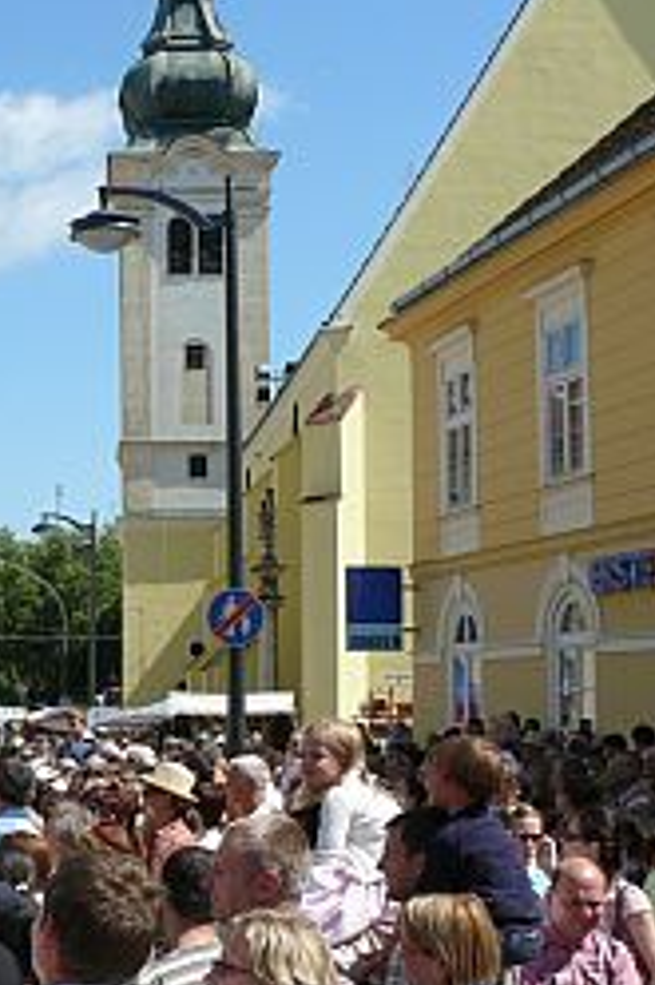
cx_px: -99
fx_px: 1804
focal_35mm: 66
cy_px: 649
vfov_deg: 30.3
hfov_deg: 19.5
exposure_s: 1/500
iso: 100
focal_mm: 7.4
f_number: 6.3
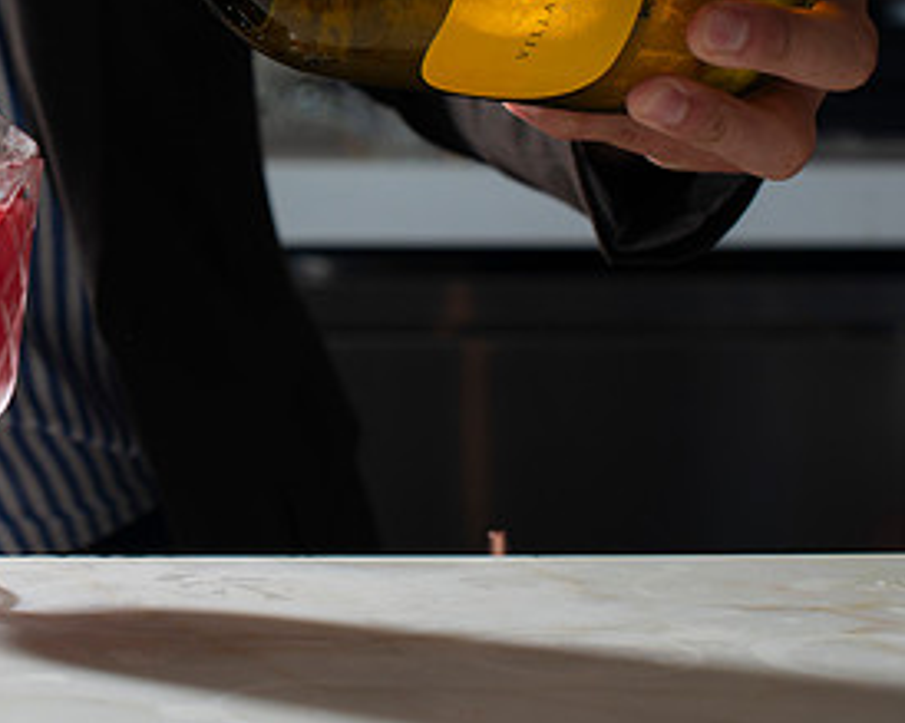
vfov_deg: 13.0
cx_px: -63
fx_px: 3159
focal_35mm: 118
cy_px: 173
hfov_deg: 15.9
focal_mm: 50
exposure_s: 1/250
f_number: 5.6
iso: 200
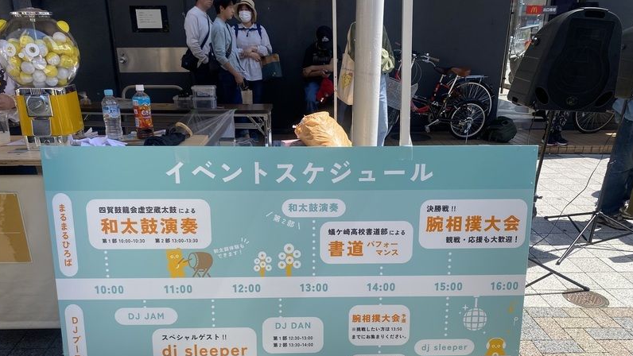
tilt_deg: -22.0
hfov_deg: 66.1
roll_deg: +0.4
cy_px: 242
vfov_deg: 39.6
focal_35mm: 29
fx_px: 487
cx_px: 312
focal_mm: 4.25
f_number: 1.8
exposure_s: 1/2183
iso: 32
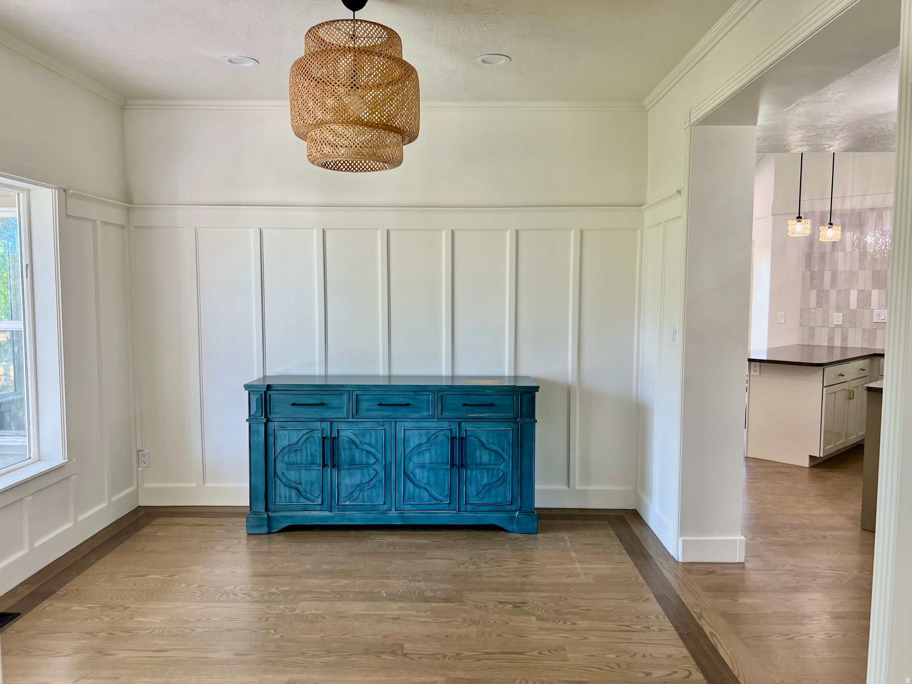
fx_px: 685
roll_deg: -0.3
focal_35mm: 26
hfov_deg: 67.3
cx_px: 456
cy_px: 342
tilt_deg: -6.0
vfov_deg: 53.1
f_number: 1.5
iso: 64
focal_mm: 5.7
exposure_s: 1/120
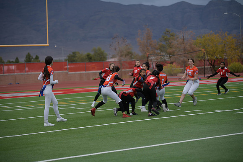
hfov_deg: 18.6
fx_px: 743
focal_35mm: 110
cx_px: 122
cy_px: 81
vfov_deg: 12.5
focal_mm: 110
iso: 100
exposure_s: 1/200
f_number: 2.8
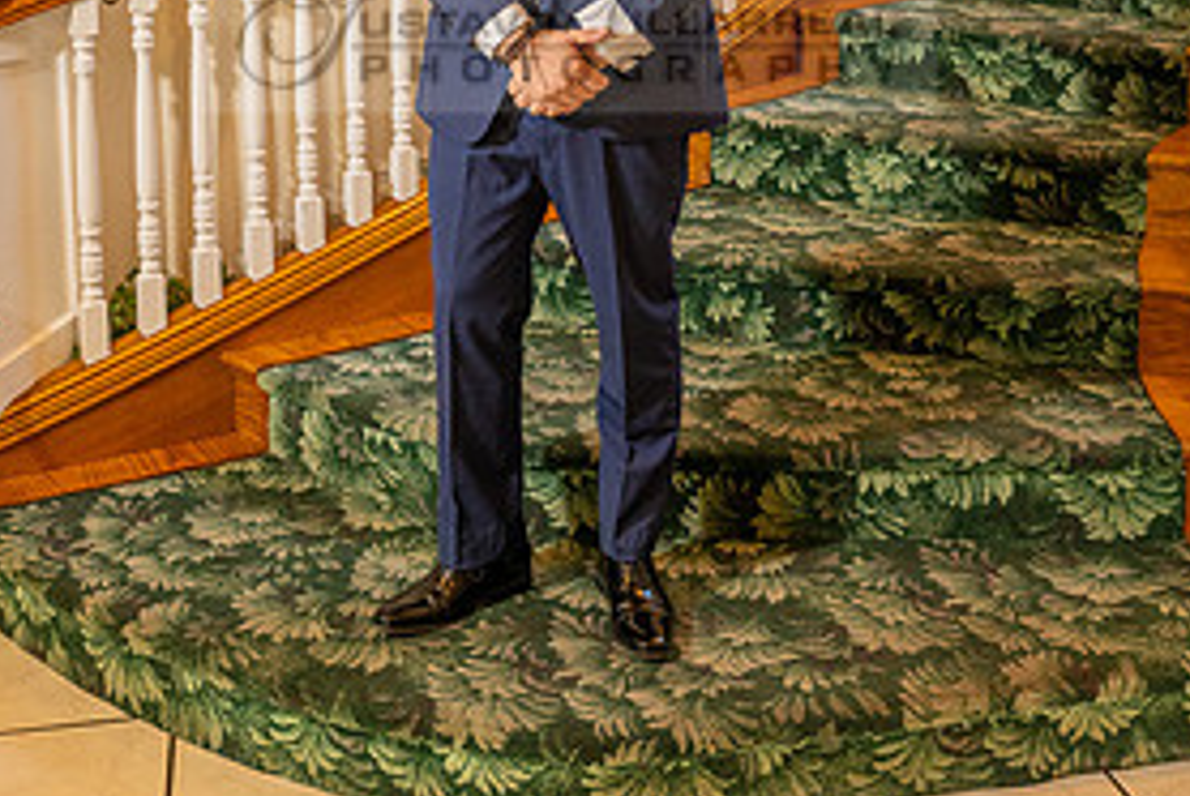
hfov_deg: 39.6
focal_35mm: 50
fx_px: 1654
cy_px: 11
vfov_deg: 25.8
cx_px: 574
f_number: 4.5
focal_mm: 24
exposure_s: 1/125
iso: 1000
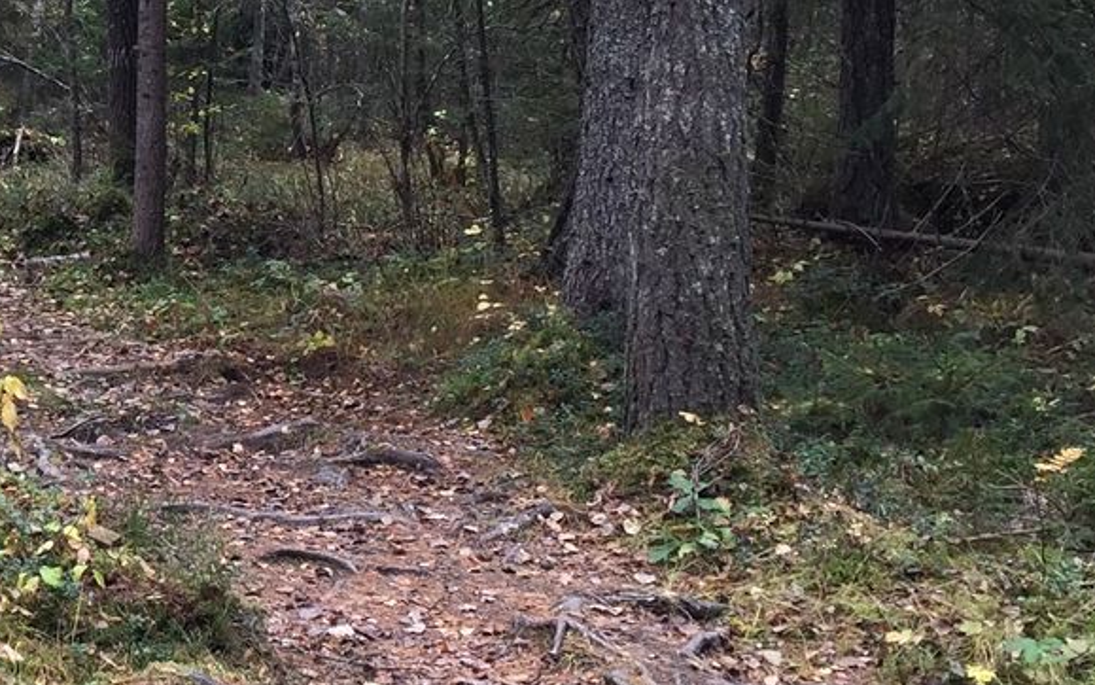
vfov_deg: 15.3
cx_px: -178
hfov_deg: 22.6
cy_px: 132
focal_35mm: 85
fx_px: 2537
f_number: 2.2
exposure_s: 1/50
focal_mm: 4.15
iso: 32
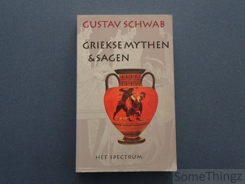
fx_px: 205
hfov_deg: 61.7
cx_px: 122
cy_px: 92
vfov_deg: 48.2
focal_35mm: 29
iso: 320
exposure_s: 1/30
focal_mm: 4.92
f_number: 3.5
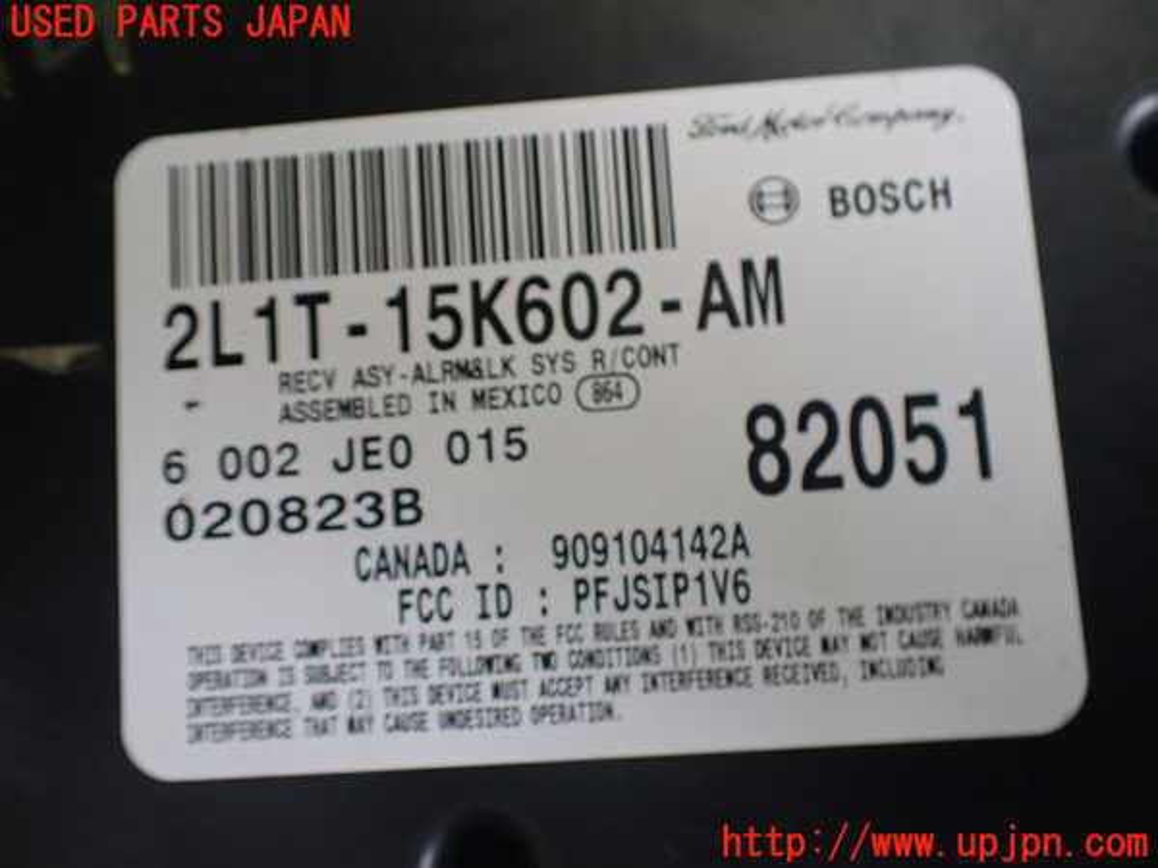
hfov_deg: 60.0
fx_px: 1004
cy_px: 434
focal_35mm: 30
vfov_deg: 46.8
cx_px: 579
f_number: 2.3
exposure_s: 1/125
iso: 250
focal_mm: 5.4
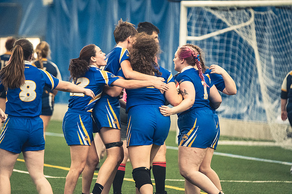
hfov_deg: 6.9
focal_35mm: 300
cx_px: 146
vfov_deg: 4.6
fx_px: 2432
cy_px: 97
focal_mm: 200
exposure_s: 1/500
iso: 12800
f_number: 2.8
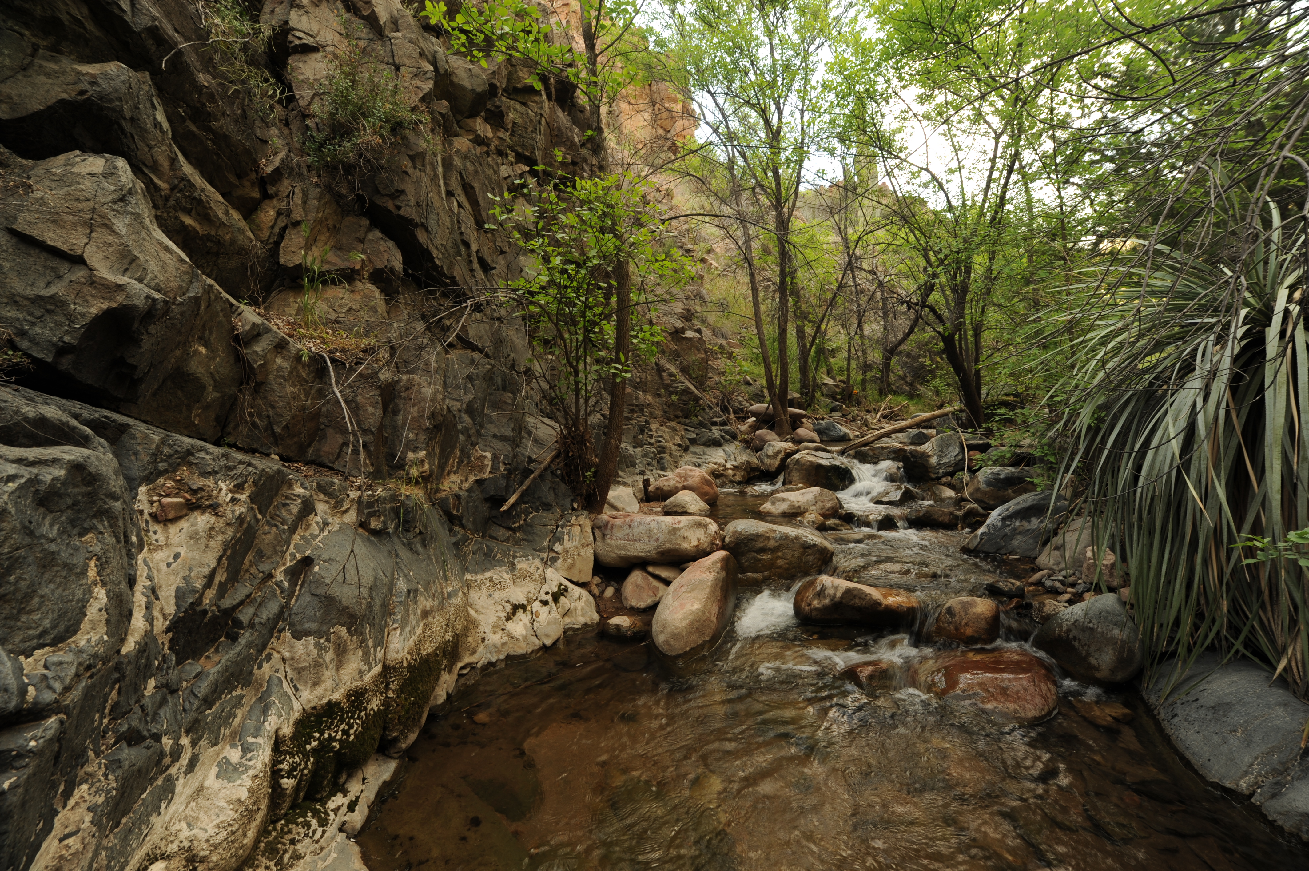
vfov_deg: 81.1
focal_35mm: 14
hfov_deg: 104.3
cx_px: 654
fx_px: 509
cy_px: 436
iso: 200
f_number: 8
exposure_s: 1/25
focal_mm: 14
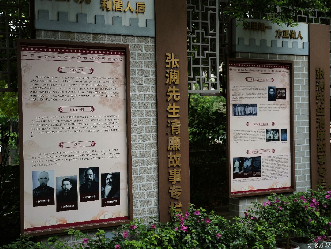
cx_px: 159
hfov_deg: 40.4
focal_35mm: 47
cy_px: 124
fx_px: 450
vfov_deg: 30.9
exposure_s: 1/160
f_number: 4
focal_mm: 43
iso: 200
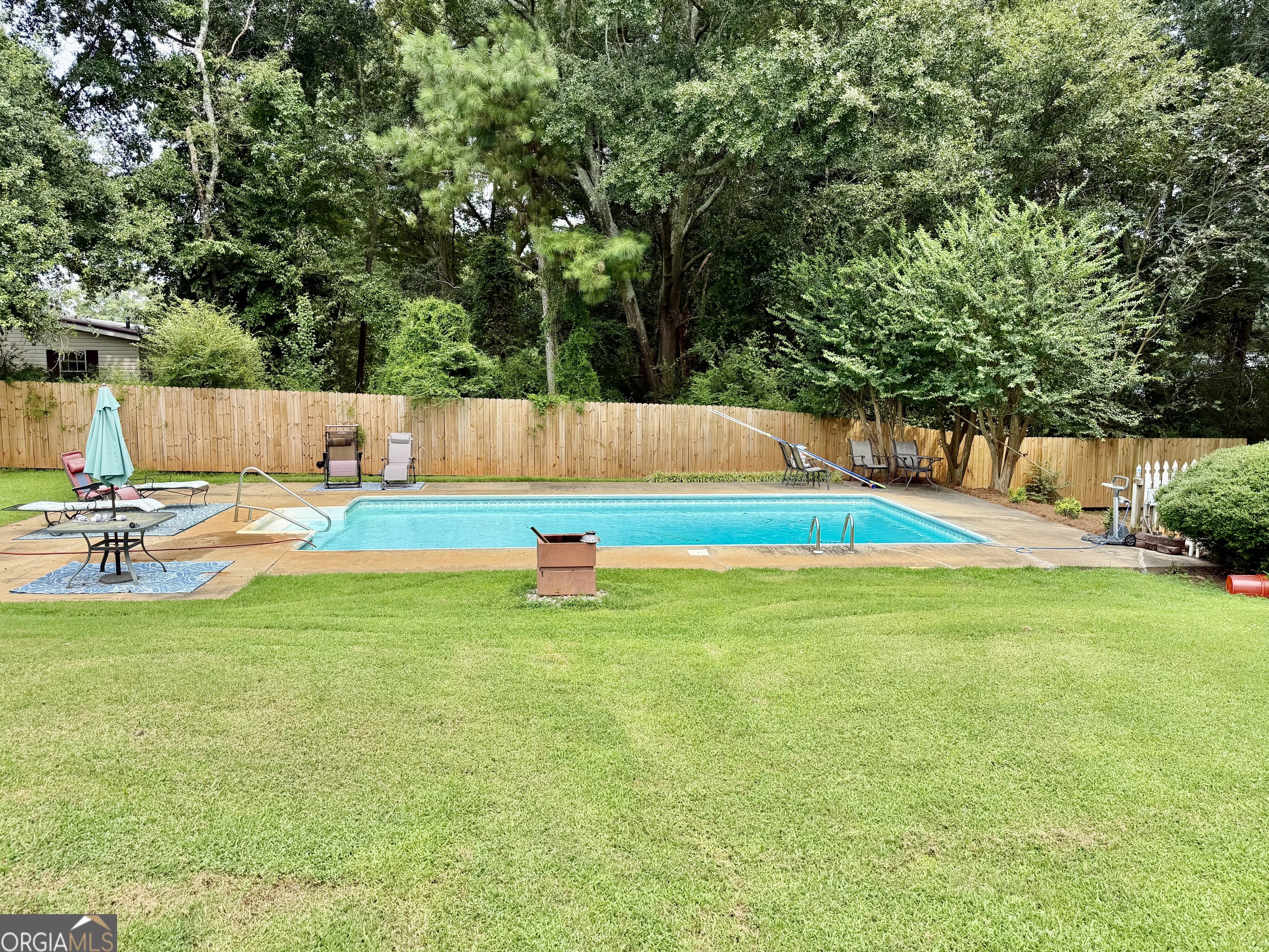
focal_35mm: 25
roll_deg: -0.1
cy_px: 468
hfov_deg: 69.4
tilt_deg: -7.5
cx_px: 630
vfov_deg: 54.9
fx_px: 917
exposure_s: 1/1727
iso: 80
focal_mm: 6.76
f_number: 1.78
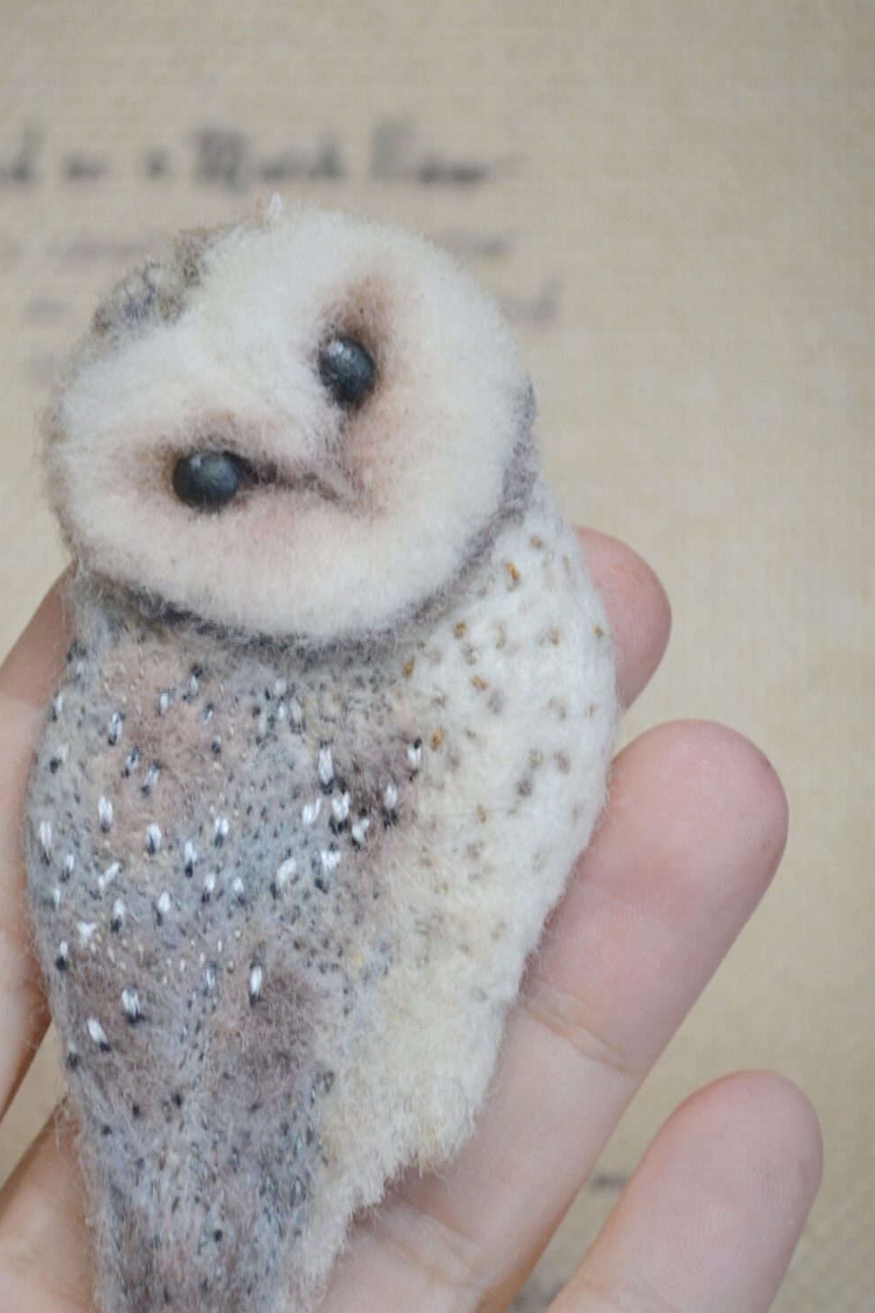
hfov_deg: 9.5
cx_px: 344
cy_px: 653
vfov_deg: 14.3
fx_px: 5244
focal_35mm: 144
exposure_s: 1/160
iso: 800
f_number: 5.6
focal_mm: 55
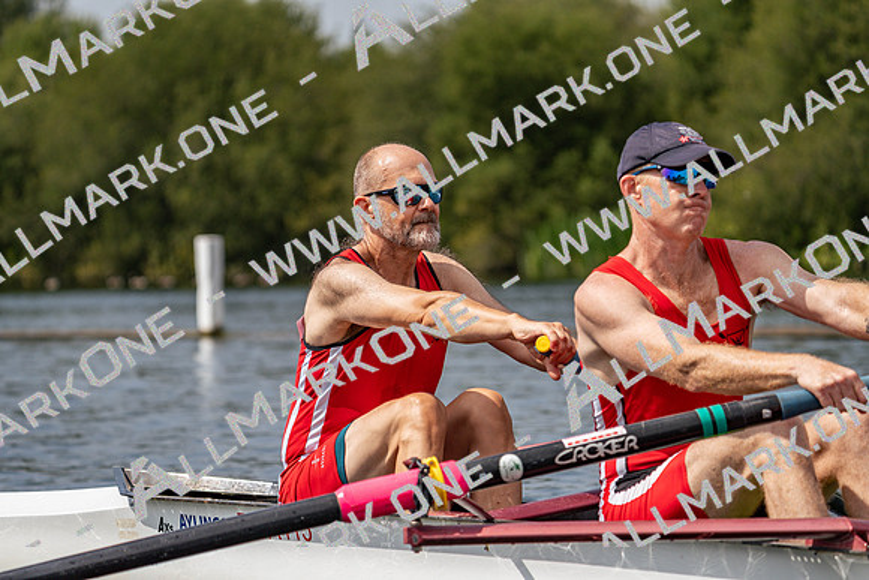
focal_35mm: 200
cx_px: 434
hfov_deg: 10.3
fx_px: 4829
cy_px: 290
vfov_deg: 6.9
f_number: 5.6
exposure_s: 1/1600
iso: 160
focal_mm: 200
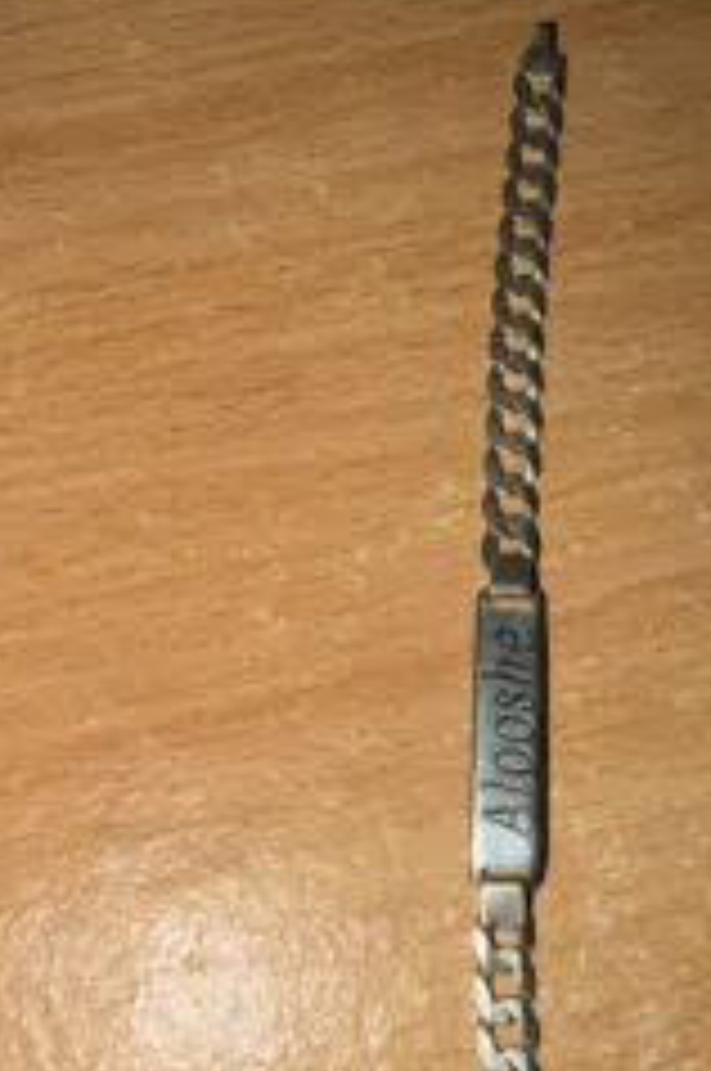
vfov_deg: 45.3
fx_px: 1248
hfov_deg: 31.6
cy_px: 760
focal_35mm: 42
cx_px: 450
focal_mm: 2.22
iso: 16
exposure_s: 1/108
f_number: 2.2
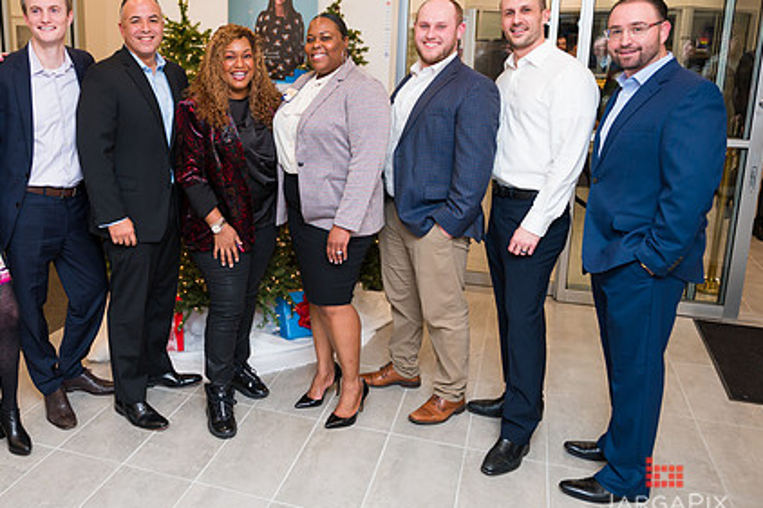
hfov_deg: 55.9
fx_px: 699
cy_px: 202
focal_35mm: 33
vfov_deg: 39.8
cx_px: 250
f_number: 3.2
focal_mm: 24
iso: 400
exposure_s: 1/200
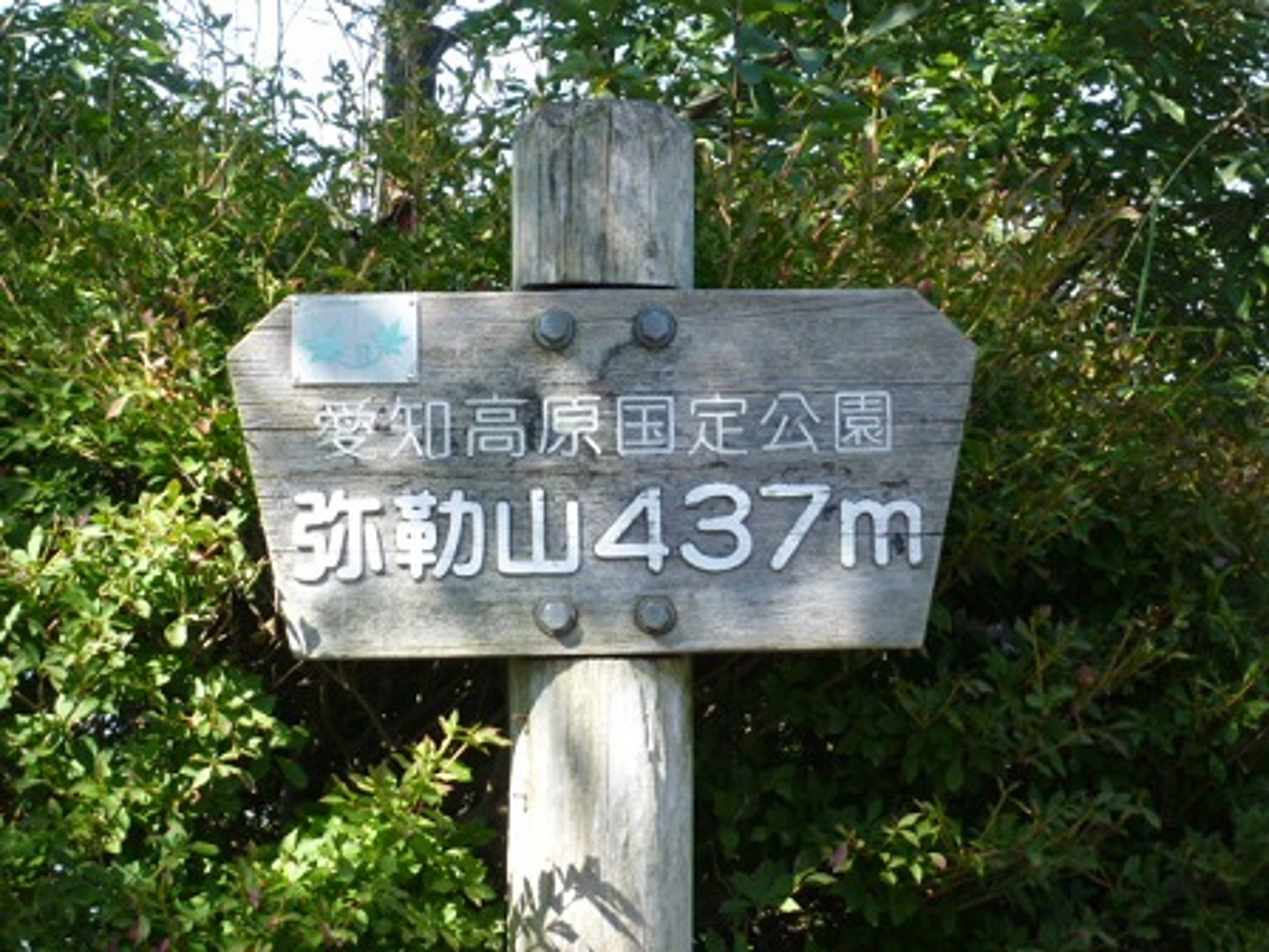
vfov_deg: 14.1
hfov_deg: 18.7
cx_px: 634
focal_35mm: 105
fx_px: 3849
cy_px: 476
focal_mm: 18.6
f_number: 5.7
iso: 160
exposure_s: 1/100
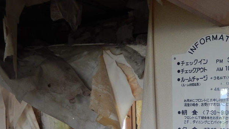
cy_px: 117
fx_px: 322
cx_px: 150
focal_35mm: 53
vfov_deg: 22.1
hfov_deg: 38.8
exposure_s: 1/30
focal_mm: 4.5
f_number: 3.4
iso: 160
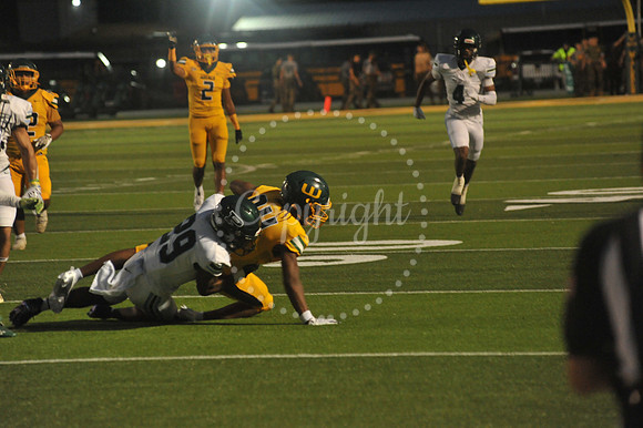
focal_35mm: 200
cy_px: 214
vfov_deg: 6.9
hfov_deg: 10.3
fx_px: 3570
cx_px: 322
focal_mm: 200
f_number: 5
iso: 4000
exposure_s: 1/320
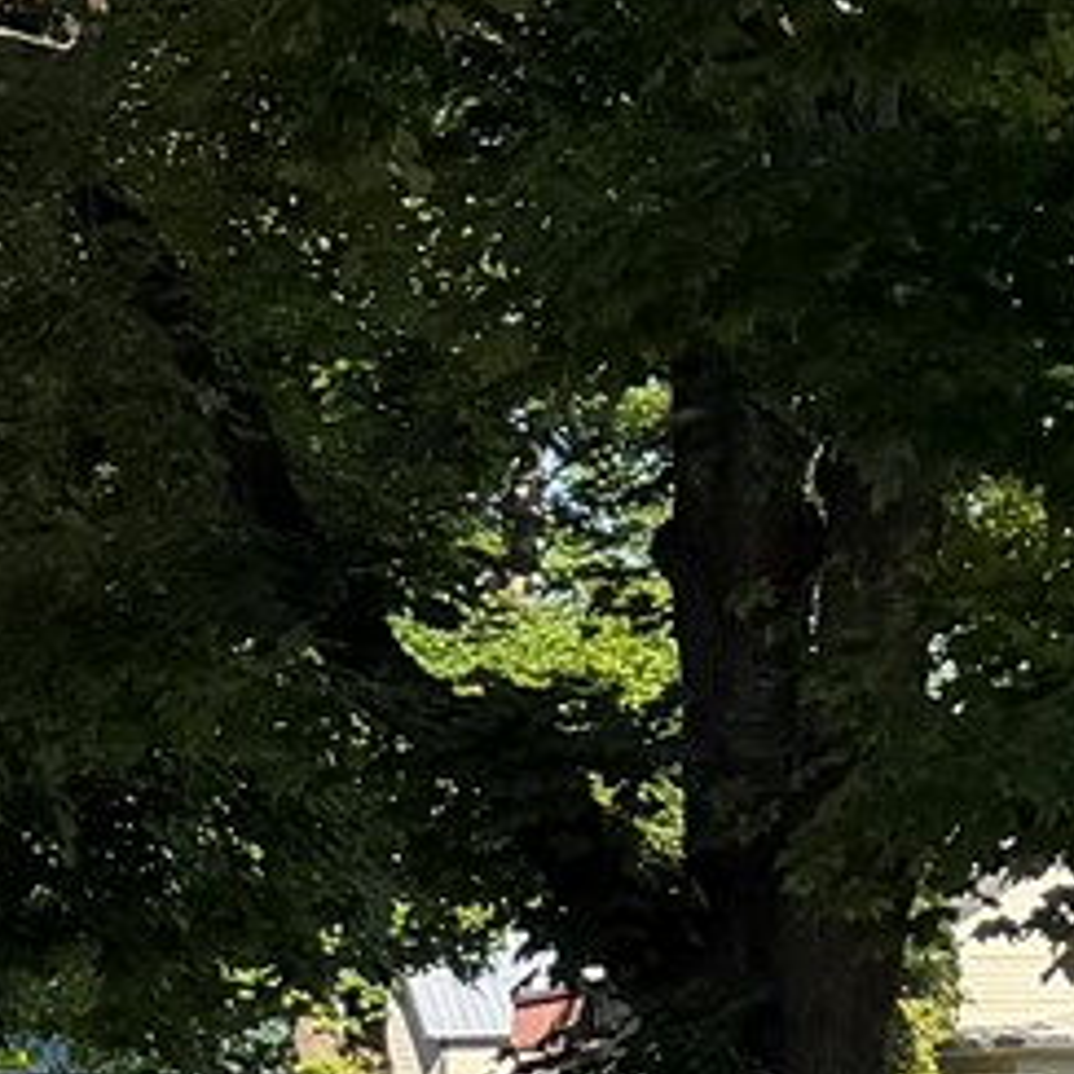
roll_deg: -1.0
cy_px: 1118
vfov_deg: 9.7
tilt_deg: +0.3
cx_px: -2500
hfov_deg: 8.0
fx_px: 6248
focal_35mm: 178
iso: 100
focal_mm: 6.76
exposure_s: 1/1585
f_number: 1.78
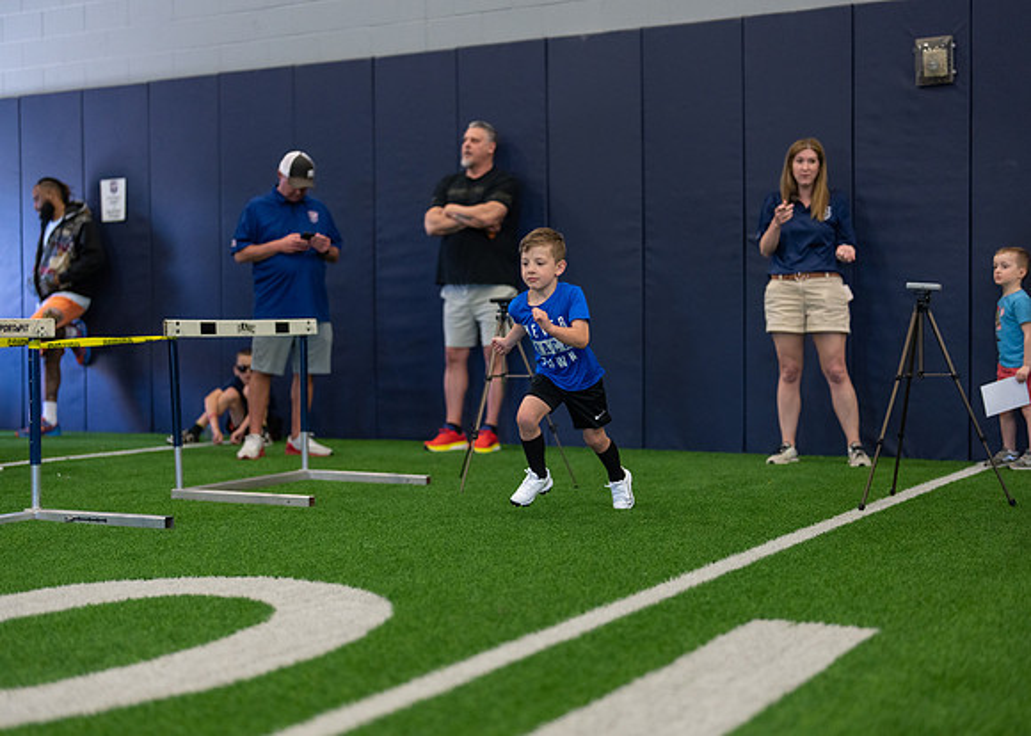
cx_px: 516
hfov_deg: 36.7
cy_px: 368
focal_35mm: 53
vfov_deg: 26.6
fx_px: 1555
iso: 1250
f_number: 1.2
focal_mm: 50
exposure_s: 1/1000
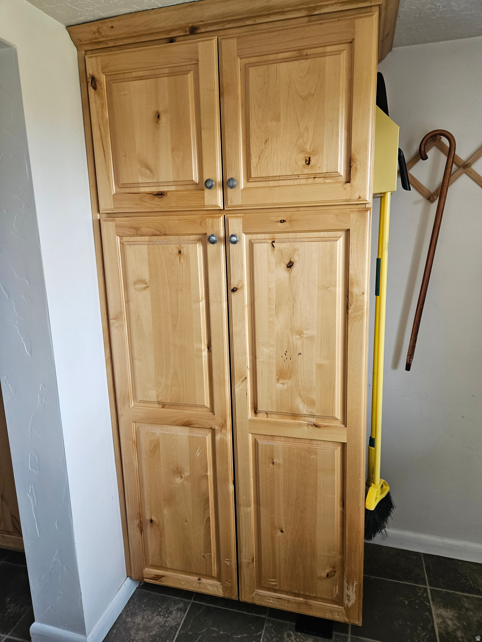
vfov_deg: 73.9
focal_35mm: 23
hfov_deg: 58.9
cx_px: 241
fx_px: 427
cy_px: 321
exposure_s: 1/120
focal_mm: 5.4
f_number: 1.8
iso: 160
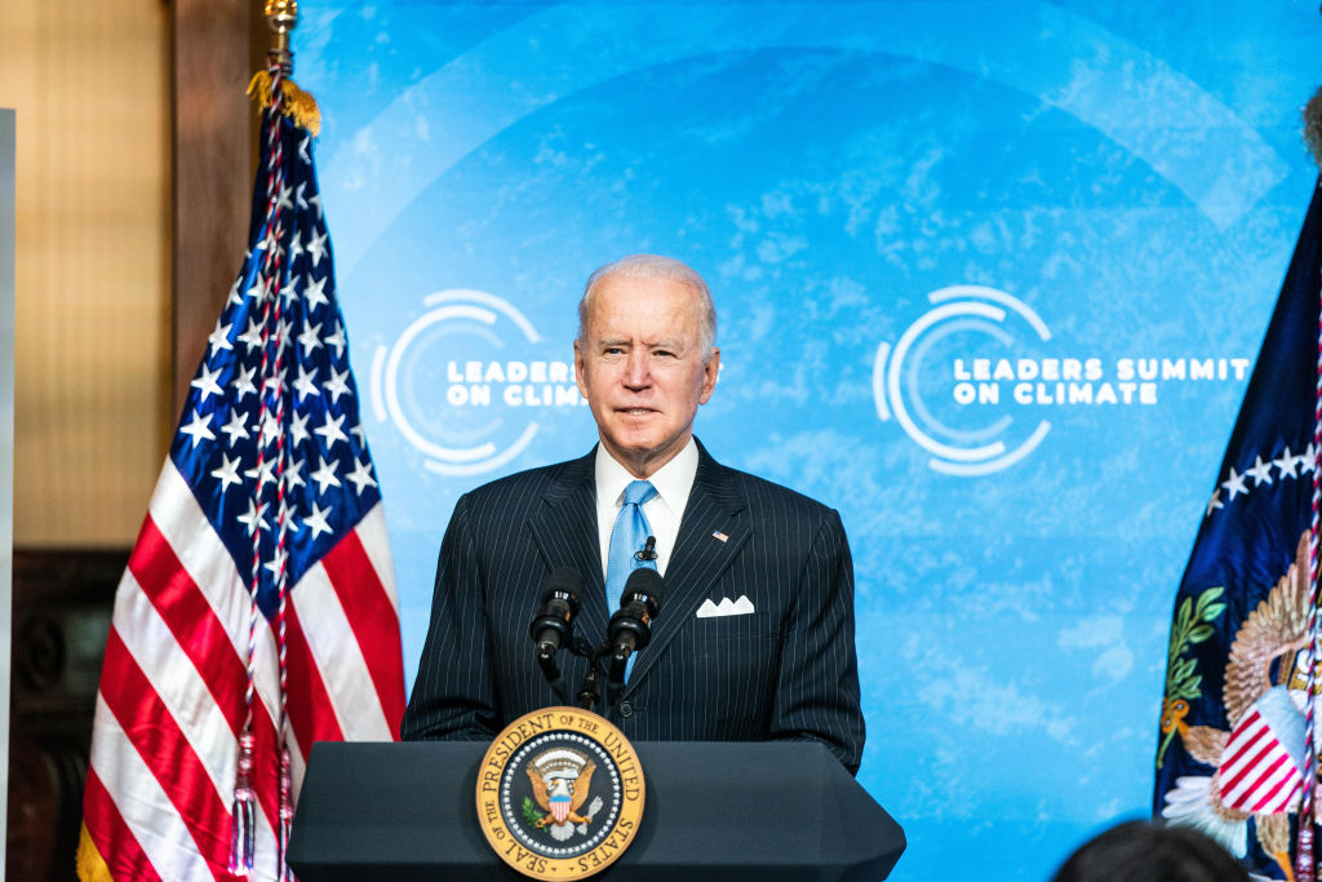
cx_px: 661
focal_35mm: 184
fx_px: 6757
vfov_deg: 7.5
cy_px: 441
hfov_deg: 11.2
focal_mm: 184
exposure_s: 1/500
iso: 2000
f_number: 2.8
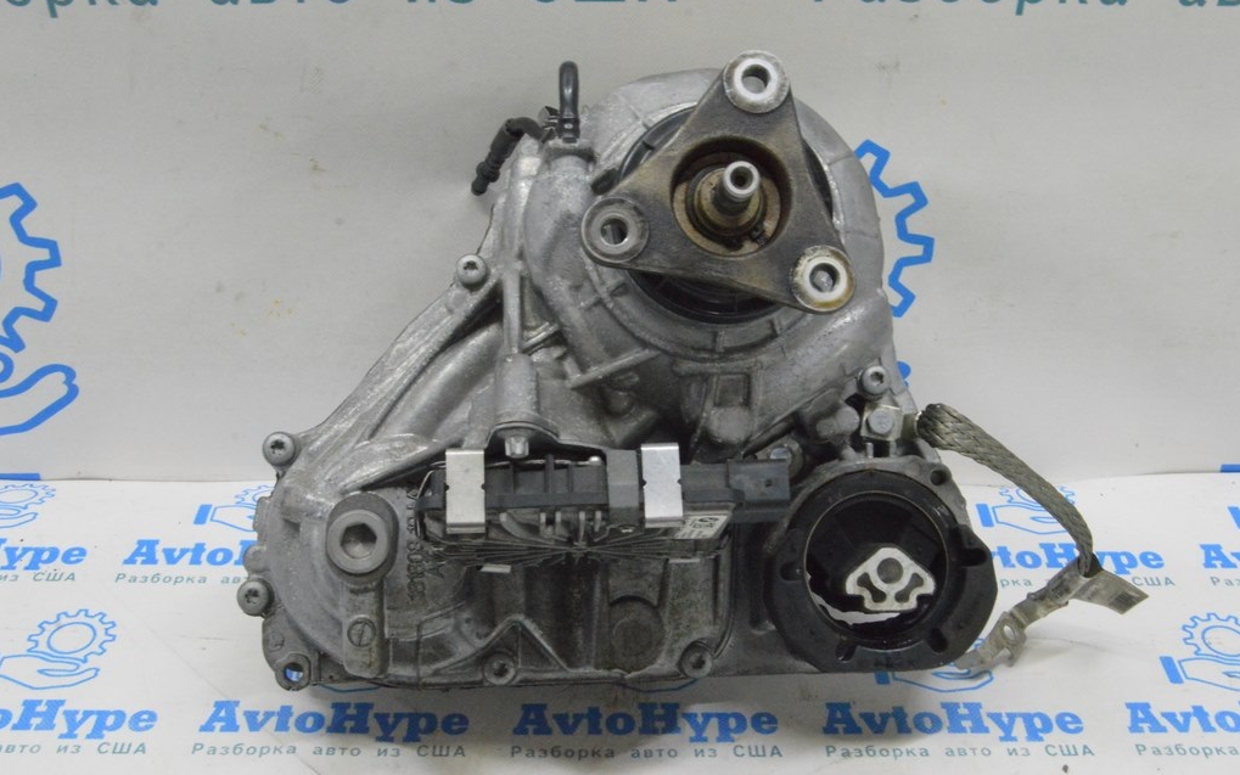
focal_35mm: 43
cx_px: 621
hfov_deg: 46.2
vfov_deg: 29.9
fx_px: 1453
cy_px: 372
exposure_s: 1/20
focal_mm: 28
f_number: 20
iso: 6400
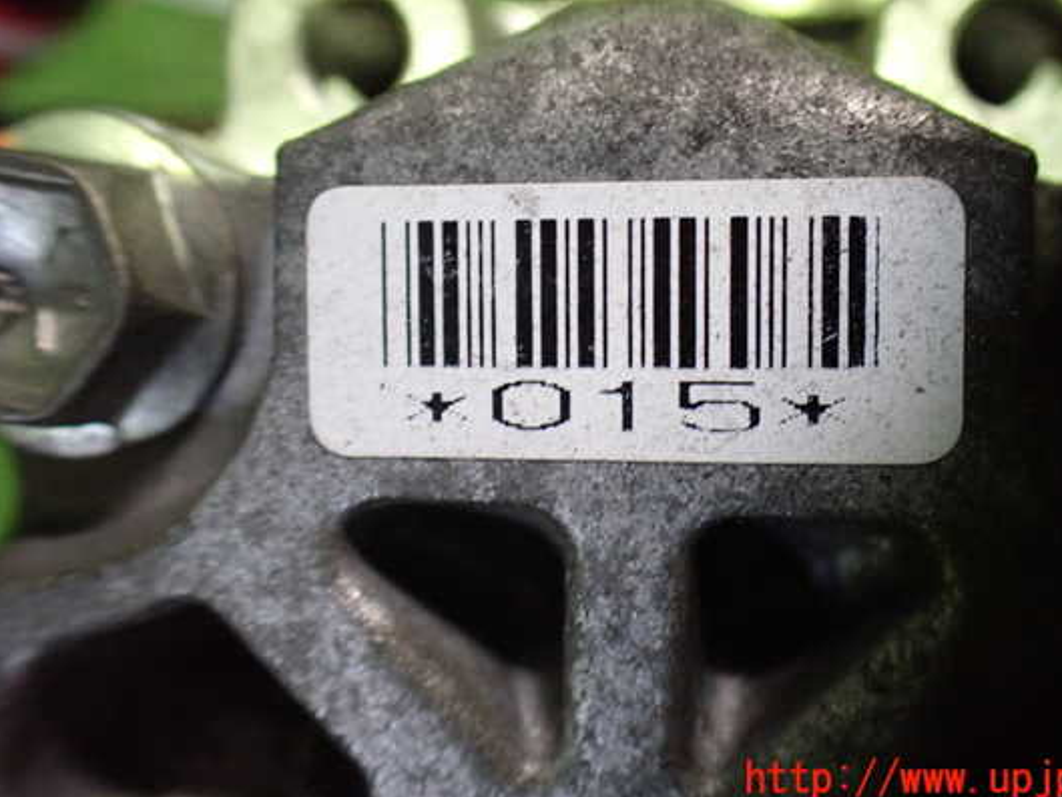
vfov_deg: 41.7
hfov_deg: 53.8
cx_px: 596
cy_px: 353
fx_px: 1043
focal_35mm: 34
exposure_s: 1/30
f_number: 2.3
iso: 1000
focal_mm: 5.4
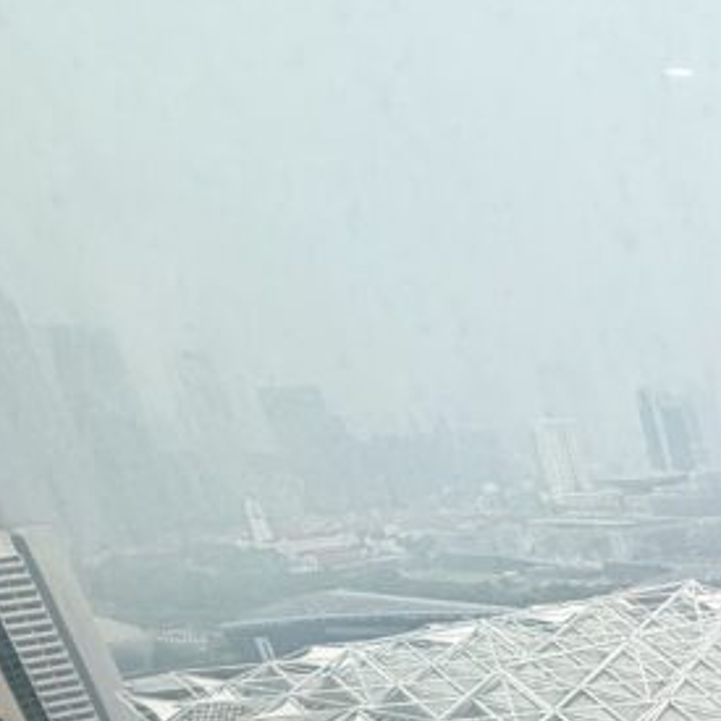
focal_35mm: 46
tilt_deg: -23.0
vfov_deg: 31.3
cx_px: 1227
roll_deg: +2.7
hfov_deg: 23.5
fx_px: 1084
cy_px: 852
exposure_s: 1/502
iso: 64
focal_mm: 2.22
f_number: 2.2
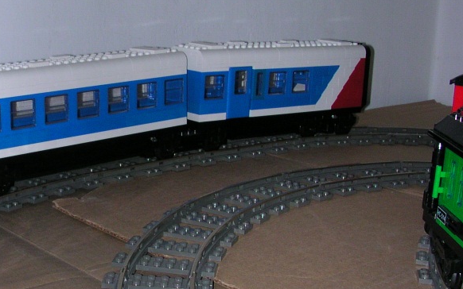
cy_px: 181
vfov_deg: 18.8
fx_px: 871
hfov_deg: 28.8
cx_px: 61
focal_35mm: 69
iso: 100
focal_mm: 5.6
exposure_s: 1/60
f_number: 4.5
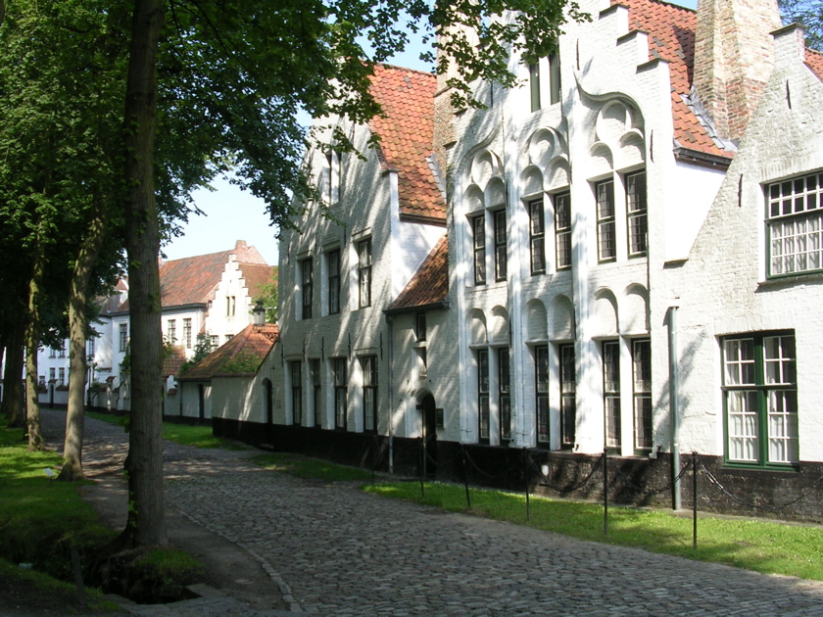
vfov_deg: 37.7
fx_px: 903
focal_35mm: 38
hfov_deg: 49.0
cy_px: 308
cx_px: 412
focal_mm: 5.8
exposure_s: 1/135
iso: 50
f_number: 5.6
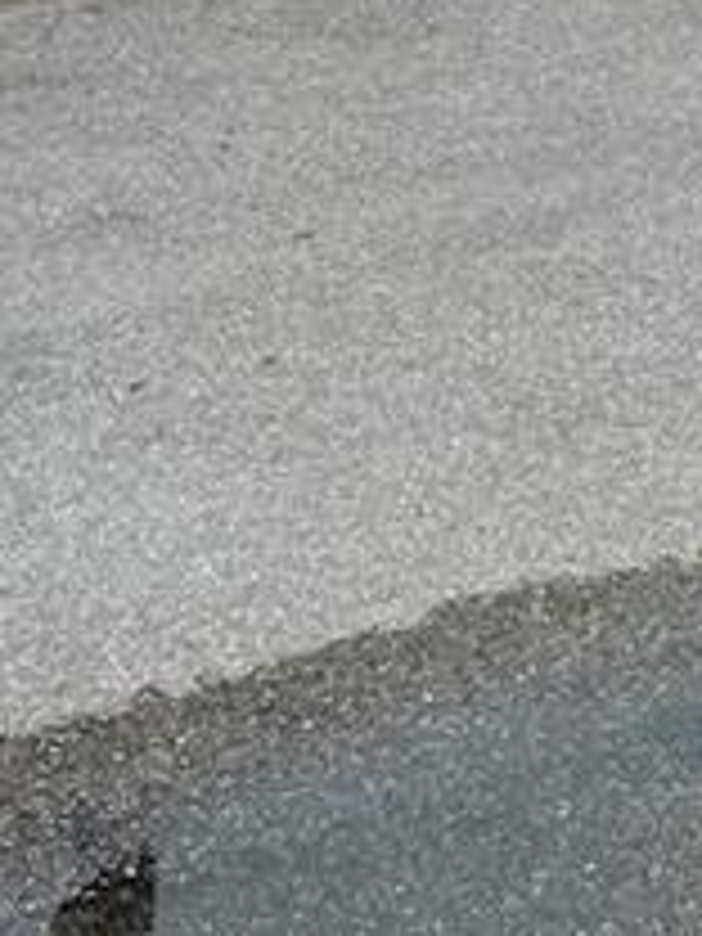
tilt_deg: -2.4
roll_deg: +1.0
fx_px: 2596
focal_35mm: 96
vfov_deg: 18.1
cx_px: 1044
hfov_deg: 14.4
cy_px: -486
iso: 32
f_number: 1.6
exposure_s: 1/5051
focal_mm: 4.2
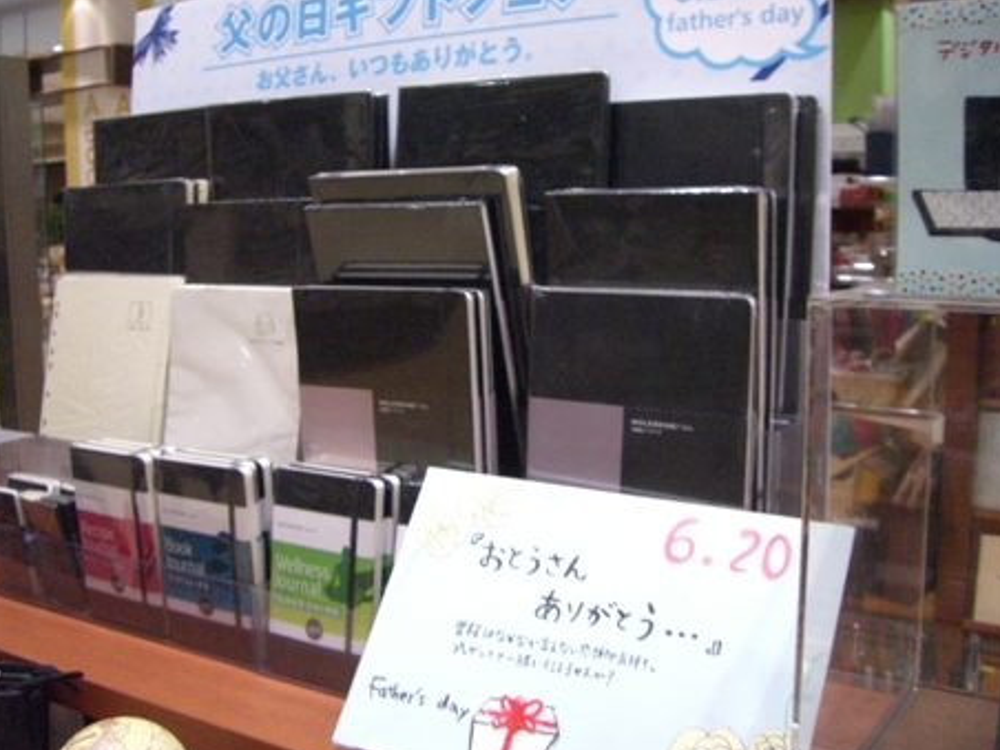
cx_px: 469
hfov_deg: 44.8
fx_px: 1213
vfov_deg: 34.3
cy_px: 362
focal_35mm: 42
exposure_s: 1/250
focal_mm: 6.2
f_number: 2.7
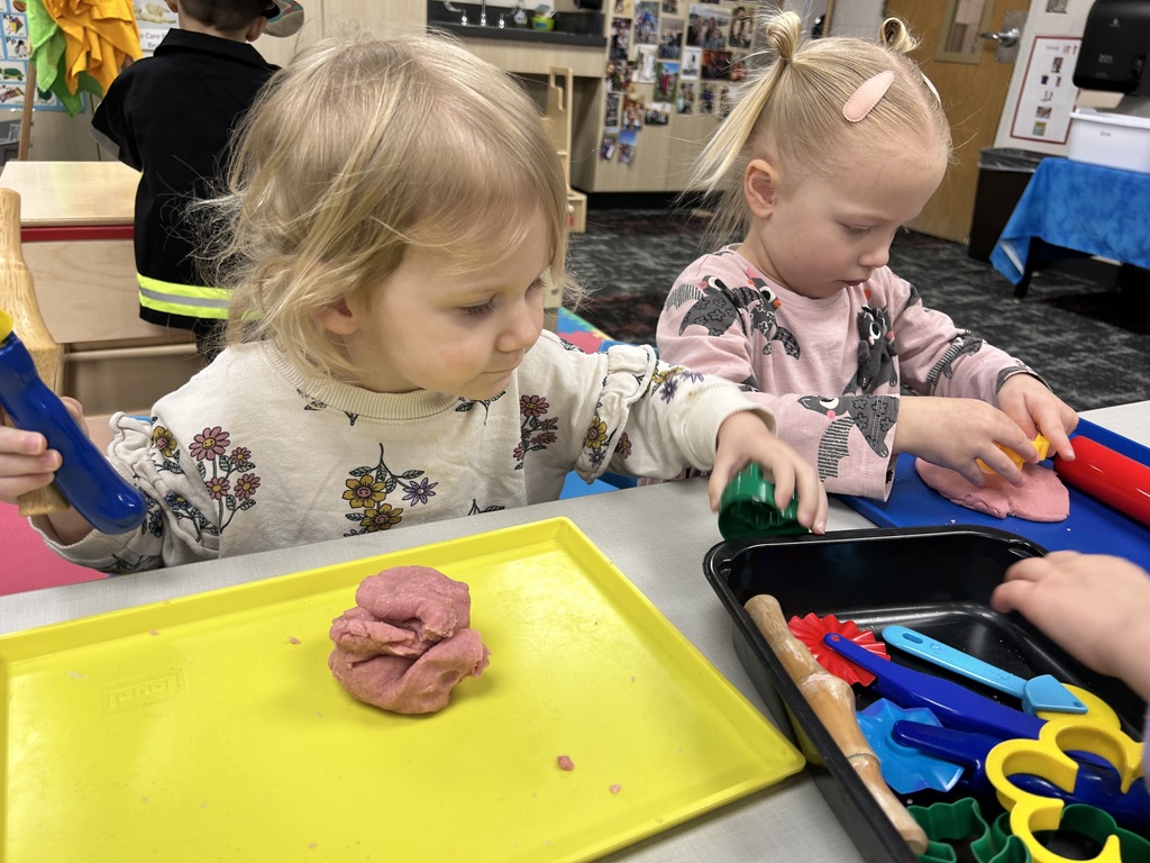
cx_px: 575
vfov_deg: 53.1
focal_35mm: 26
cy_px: 432
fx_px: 864
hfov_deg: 67.3
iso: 64
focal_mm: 5.7
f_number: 1.5
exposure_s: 1/60
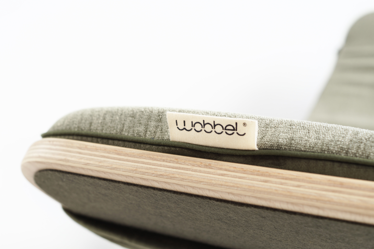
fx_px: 545
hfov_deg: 37.9
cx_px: 187
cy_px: 124
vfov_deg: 25.7
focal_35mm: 52
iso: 100
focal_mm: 35
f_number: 4.5
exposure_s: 1/6
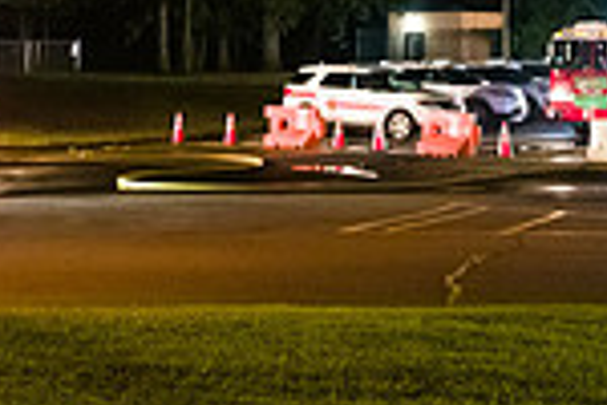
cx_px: 461
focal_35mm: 93
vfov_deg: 13.0
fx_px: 1568
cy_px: -367
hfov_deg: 21.7
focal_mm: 24
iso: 6400
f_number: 3.2
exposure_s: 1/125
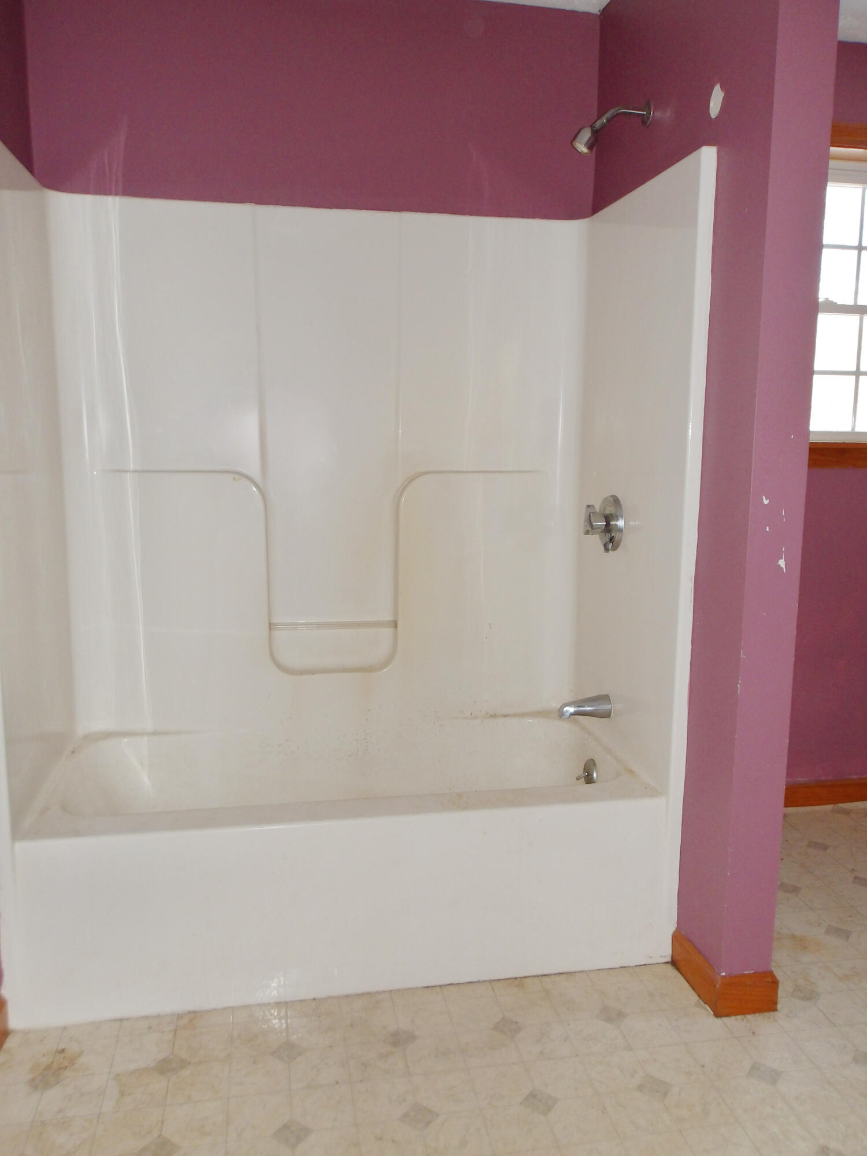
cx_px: 434
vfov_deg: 65.3
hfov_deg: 51.4
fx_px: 902
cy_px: 578
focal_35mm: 27
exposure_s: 1/60
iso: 200
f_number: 3
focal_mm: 4.9
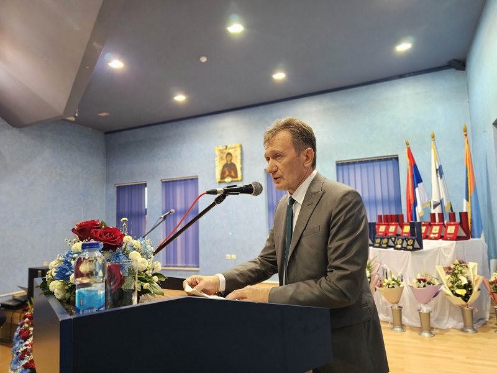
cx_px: 248
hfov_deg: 73.9
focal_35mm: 23
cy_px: 186
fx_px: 330
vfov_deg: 58.9
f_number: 1.7
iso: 400
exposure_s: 1/100
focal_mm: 6.3
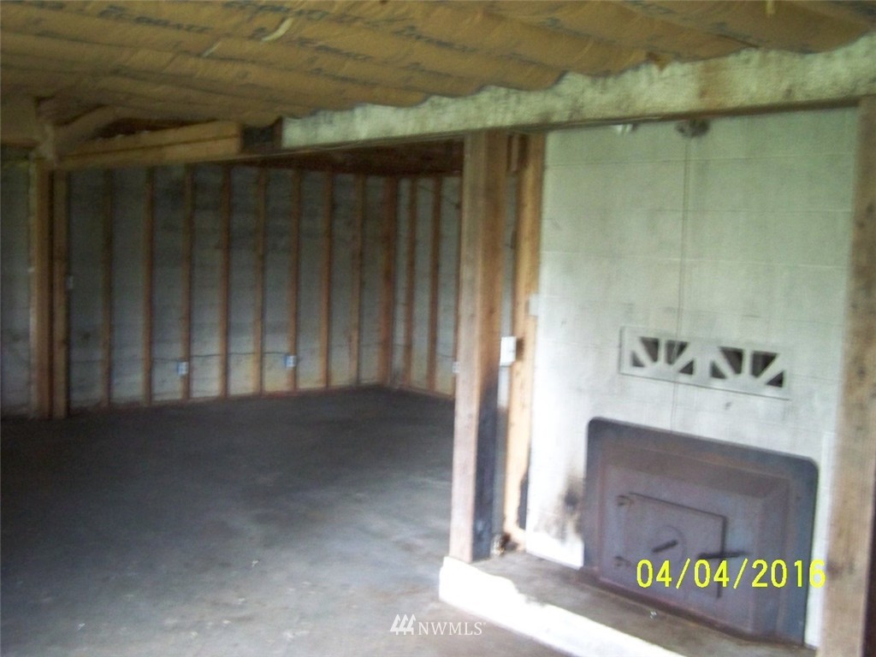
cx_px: 438
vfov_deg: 37.7
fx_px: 962
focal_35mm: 38
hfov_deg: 49.0
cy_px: 328
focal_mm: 6.3
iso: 400
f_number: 2.8
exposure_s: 1/6
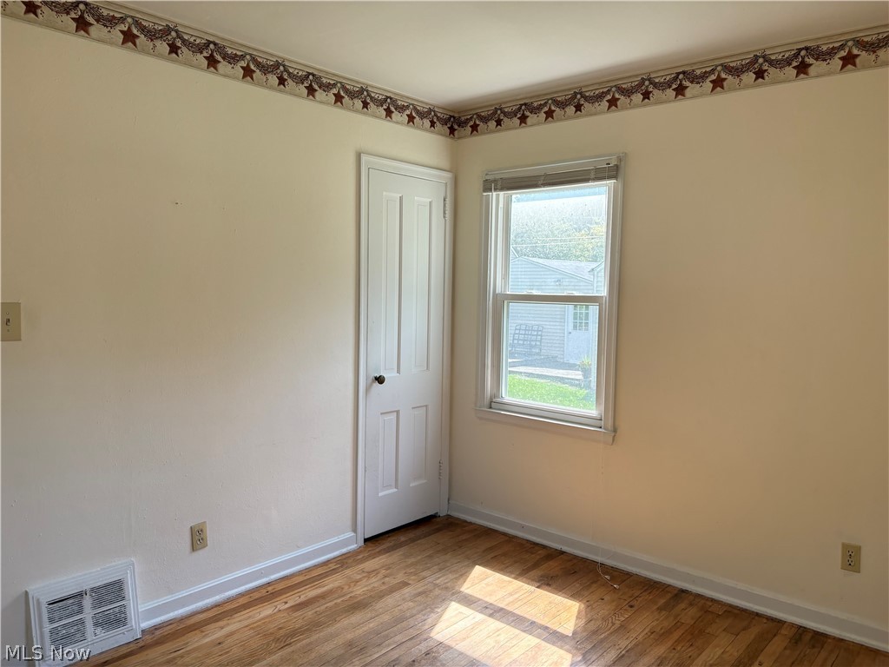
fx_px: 668
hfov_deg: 67.3
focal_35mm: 26
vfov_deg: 53.1
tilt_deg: -4.5
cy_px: 334
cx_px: 444
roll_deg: -0.9
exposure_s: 1/279
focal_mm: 5.96
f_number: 1.6
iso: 64
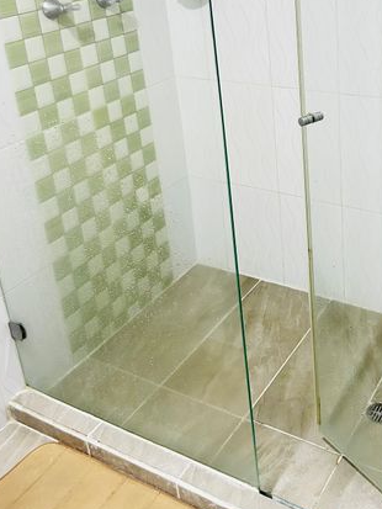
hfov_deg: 33.6
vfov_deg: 43.3
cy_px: 126
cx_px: 293
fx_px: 618
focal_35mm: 42
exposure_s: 1/60
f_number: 1.5
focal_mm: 5.7
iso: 320
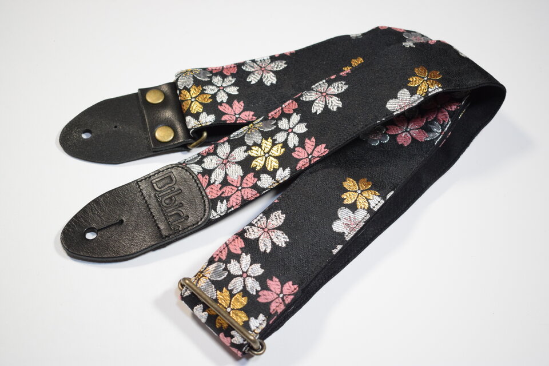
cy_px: 183
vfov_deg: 25.8
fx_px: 801
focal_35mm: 52
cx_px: 274
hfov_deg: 37.9
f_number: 4.8
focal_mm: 35
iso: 1600
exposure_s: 1/200
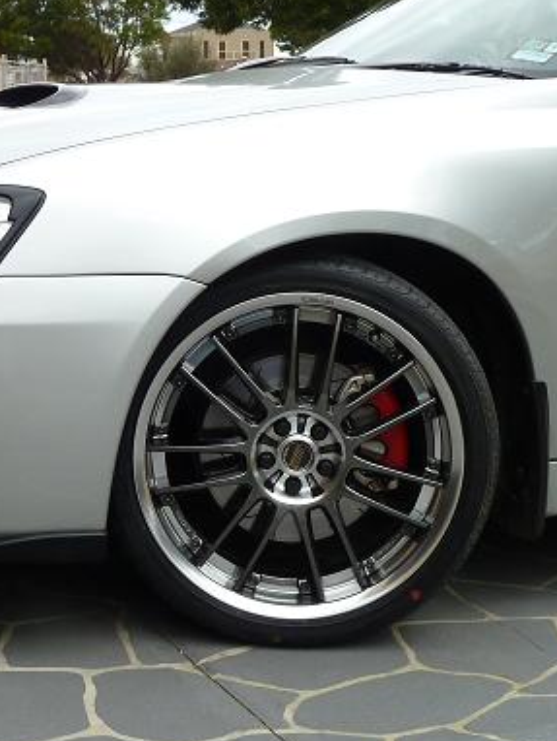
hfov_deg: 21.9
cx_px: 206
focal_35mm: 67
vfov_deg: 28.9
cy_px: 386
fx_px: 1436
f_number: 4
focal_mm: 5.3
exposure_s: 1/125
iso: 80
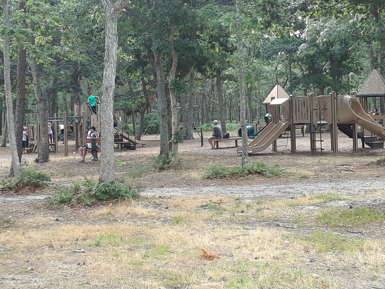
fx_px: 334
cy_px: 144
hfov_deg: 60.0
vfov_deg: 46.8
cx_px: 192
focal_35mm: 30
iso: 40
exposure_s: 1/130
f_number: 1.9
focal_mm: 2.47
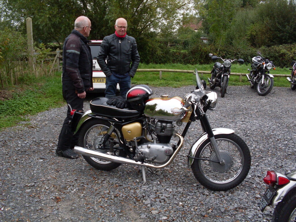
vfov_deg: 37.7
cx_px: 148
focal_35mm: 38
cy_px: 111
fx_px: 325
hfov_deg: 49.0
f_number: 2.8
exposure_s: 1/250
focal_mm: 6.3
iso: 80
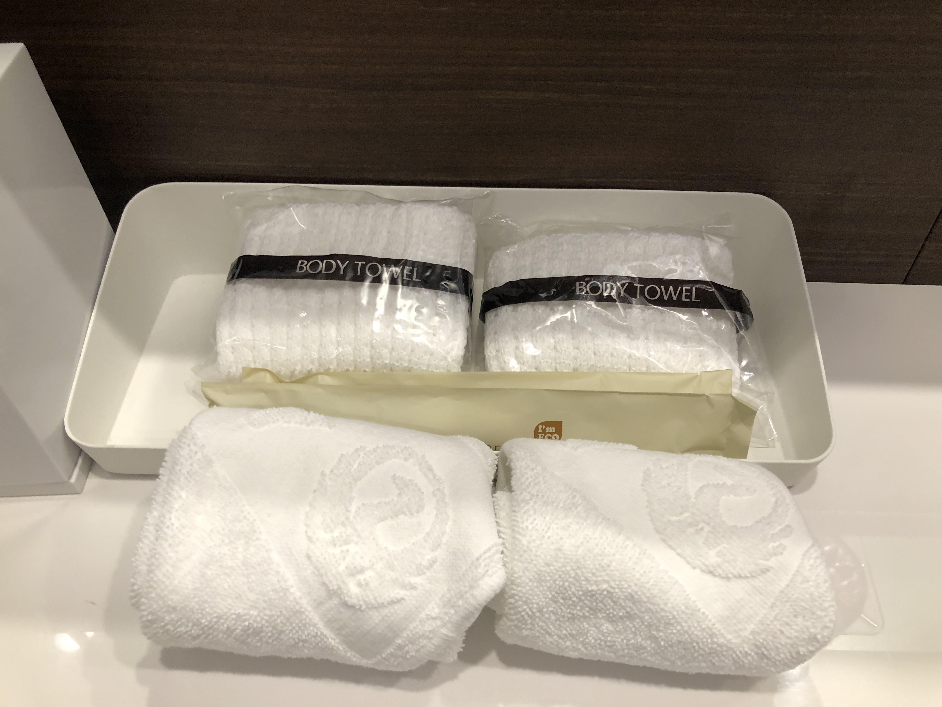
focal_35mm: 28
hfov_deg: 63.4
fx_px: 762
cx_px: 471
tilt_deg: -46.3
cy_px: 354
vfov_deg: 49.7
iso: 40
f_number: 1.8
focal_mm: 3.99
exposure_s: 1/25
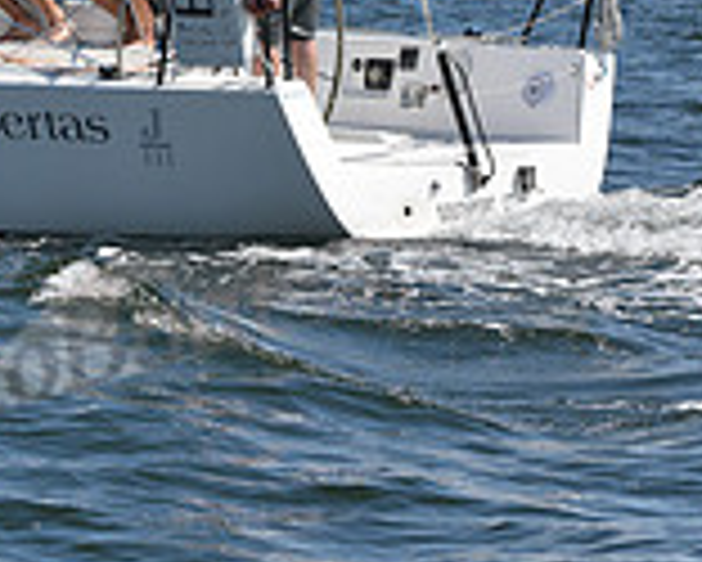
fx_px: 5073
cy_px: -277
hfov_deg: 7.7
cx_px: -454
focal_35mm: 244
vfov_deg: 6.3
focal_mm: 70
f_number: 9
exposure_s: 1/1250
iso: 320
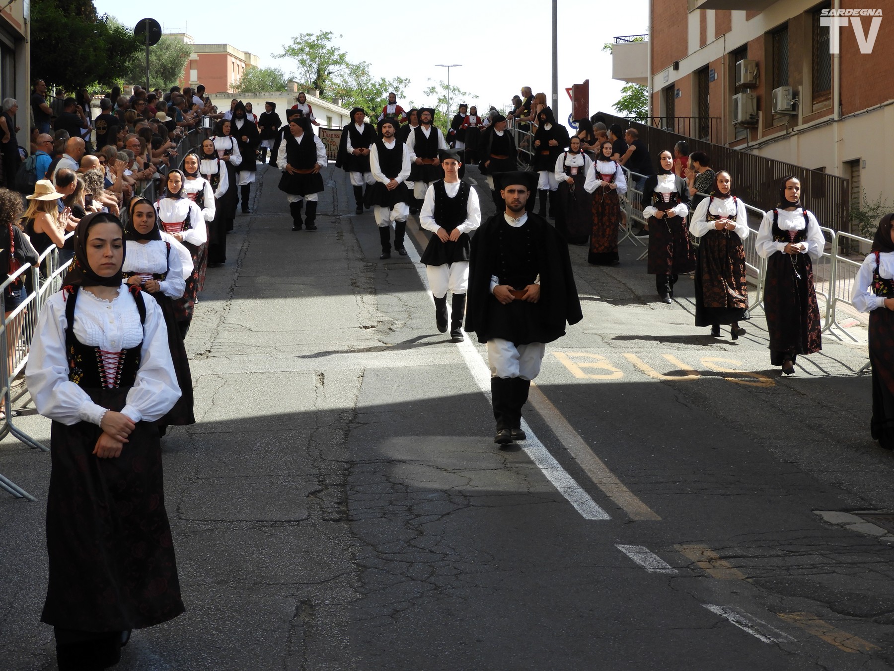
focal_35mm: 80
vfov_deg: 18.4
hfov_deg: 24.4
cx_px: 447
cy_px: 336
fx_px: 2066
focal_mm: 14.3
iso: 100
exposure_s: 1/320
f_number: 4.5
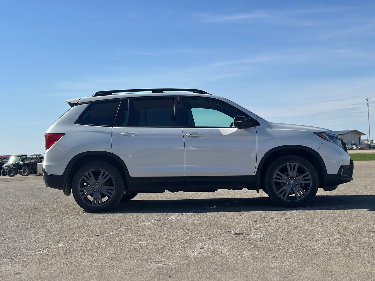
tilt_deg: +0.7
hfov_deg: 39.7
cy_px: 140
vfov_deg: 30.3
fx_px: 520
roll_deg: +3.5
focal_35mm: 48
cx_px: 188
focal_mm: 6.86
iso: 100
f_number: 1.78
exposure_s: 1/7092
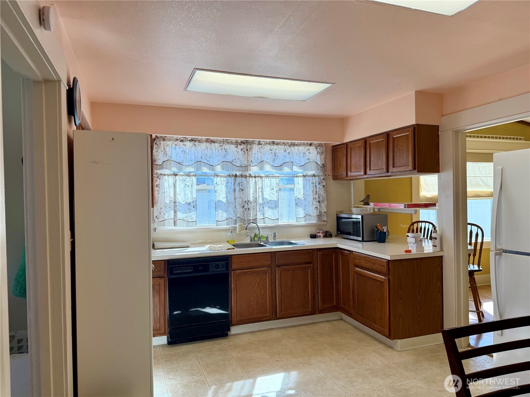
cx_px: 265
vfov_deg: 56.8
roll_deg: +1.3
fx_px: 367
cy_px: 198
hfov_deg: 71.6
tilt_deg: -0.4
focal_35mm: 24
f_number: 1.78
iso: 100
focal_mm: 6.76
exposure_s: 1/622
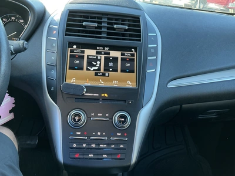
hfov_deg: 63.4
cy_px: 88
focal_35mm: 28
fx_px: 190
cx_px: 118
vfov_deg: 49.7
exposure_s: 1/69
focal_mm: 3
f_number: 1.8
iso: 64
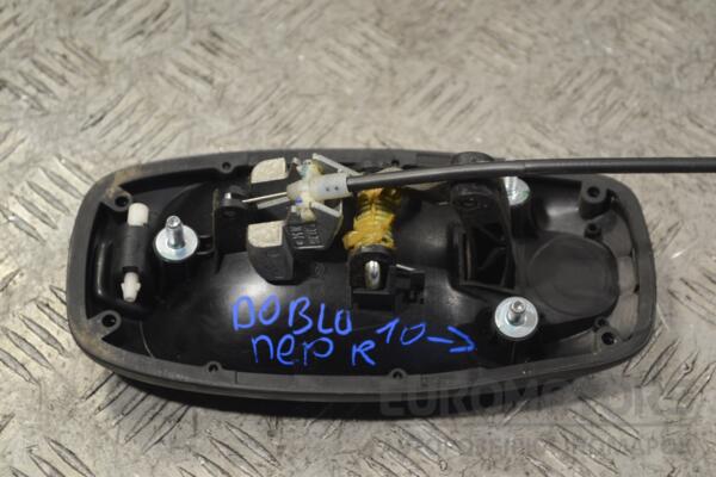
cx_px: 358
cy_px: 238
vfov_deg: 18.9
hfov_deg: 28.1
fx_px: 1432
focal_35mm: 72
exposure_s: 1/30
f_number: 5.3
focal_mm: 48
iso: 200
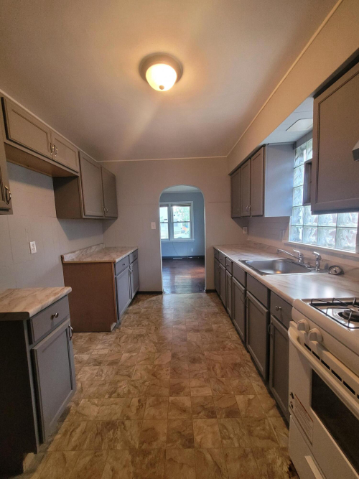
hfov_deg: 89.9
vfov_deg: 106.2
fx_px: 180
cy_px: 240
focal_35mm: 13
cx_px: 180
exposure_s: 1/59
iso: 400
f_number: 2.2
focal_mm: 1.74
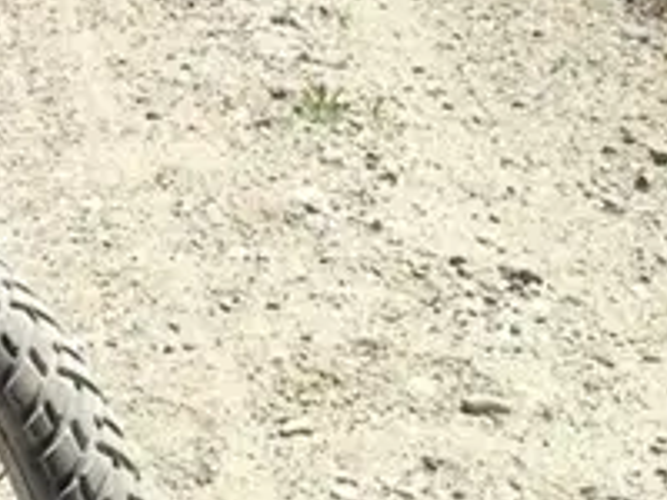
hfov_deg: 9.7
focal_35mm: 198
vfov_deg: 7.4
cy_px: -288
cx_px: -354
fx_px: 3815
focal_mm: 4.12
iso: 50
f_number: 2.4
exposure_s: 1/1391
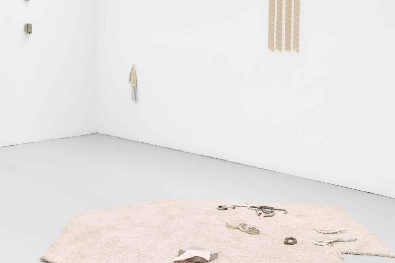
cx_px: 186
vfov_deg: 25.9
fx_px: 571
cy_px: 91
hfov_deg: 38.2
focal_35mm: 52
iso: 200
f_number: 22
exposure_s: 1/3
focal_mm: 35
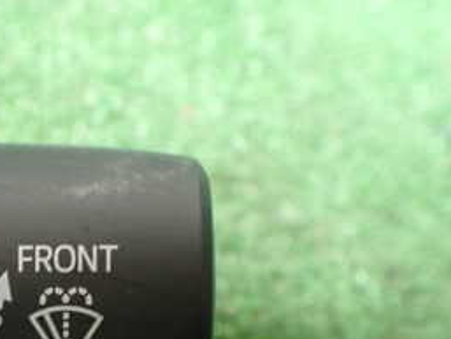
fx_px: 912
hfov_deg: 25.5
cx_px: -58
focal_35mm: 70
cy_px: 337
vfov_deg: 20.4
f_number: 2.3
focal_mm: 5.4
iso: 800
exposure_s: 1/60
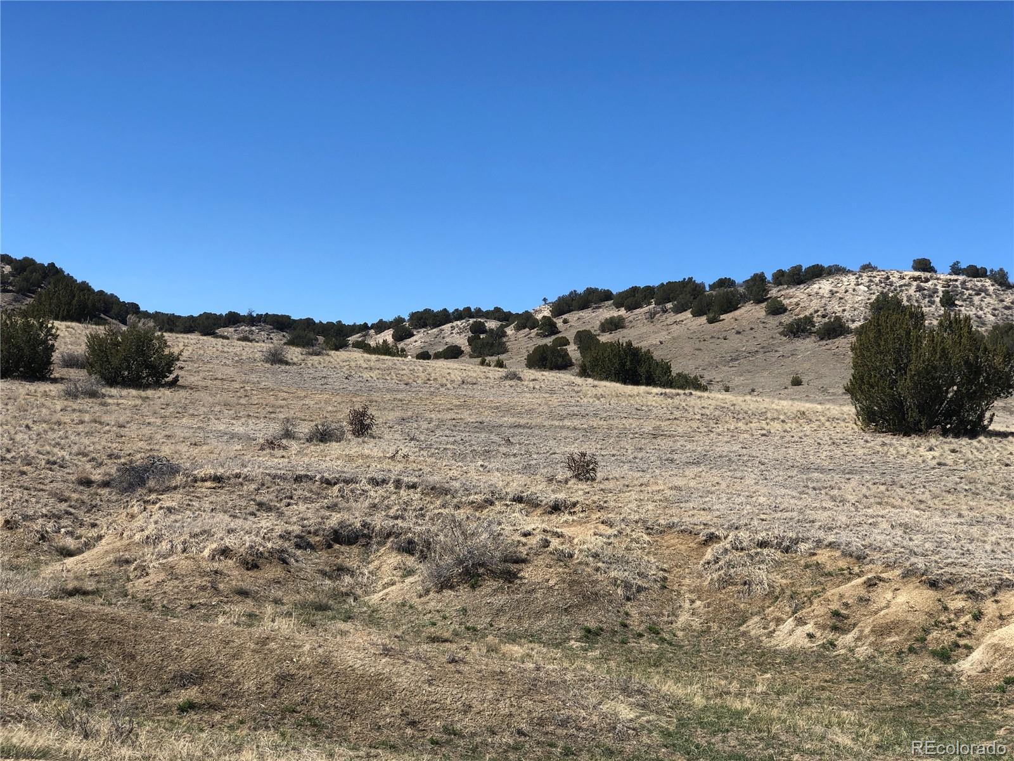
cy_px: 380
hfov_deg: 33.8
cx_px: 507
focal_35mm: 57
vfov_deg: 25.7
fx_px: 1670
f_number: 2.8
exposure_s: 1/906
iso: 20
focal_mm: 6.6
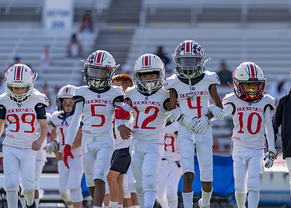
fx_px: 1826
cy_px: 107
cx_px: 216
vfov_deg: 6.5
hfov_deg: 9.1
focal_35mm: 221
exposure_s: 1/5000
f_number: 1.8
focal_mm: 135
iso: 100
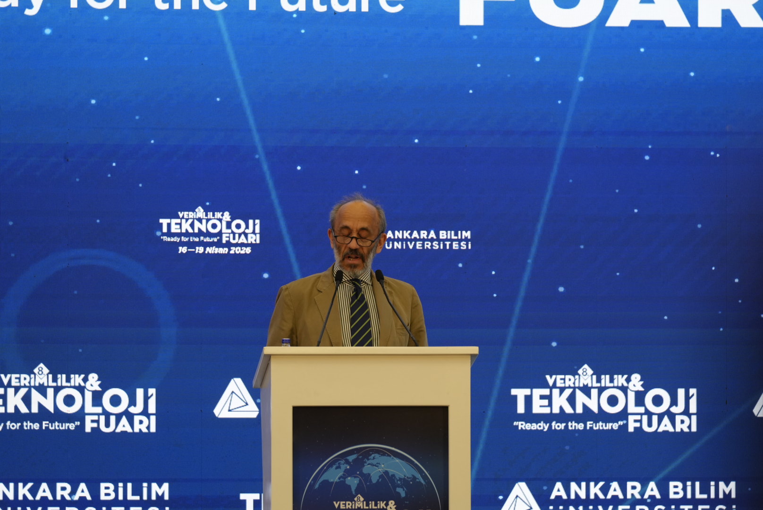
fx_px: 4242
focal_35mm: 200
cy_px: 255
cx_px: 382
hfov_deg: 10.3
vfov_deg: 6.9
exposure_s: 1/200
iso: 2000
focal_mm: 200
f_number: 4
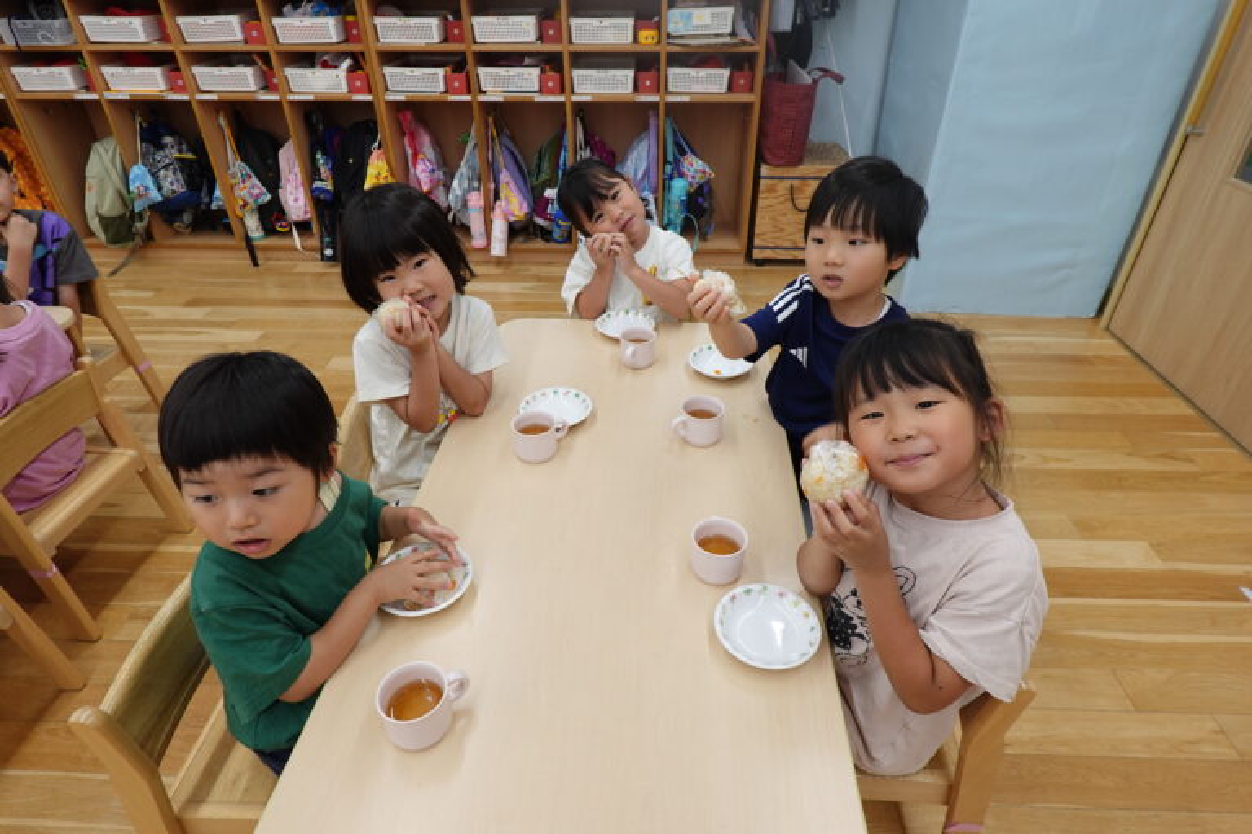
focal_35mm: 20
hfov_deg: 84.0
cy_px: 417
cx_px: 626
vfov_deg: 61.9
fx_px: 696
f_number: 3.5
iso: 160
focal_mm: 7.6
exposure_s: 1/80
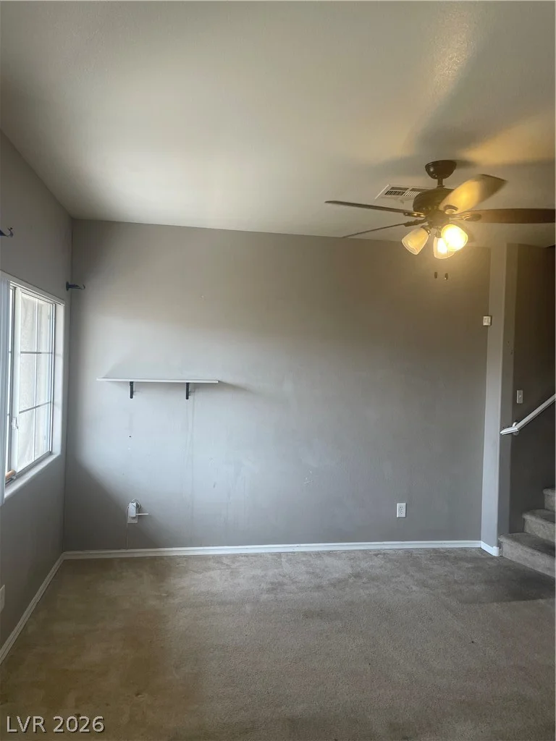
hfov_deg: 53.1
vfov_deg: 67.3
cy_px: 370
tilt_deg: +0.0
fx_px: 557
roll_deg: -1.5
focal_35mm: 26
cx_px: 278
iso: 50
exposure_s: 1/120
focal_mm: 4.2
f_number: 1.6
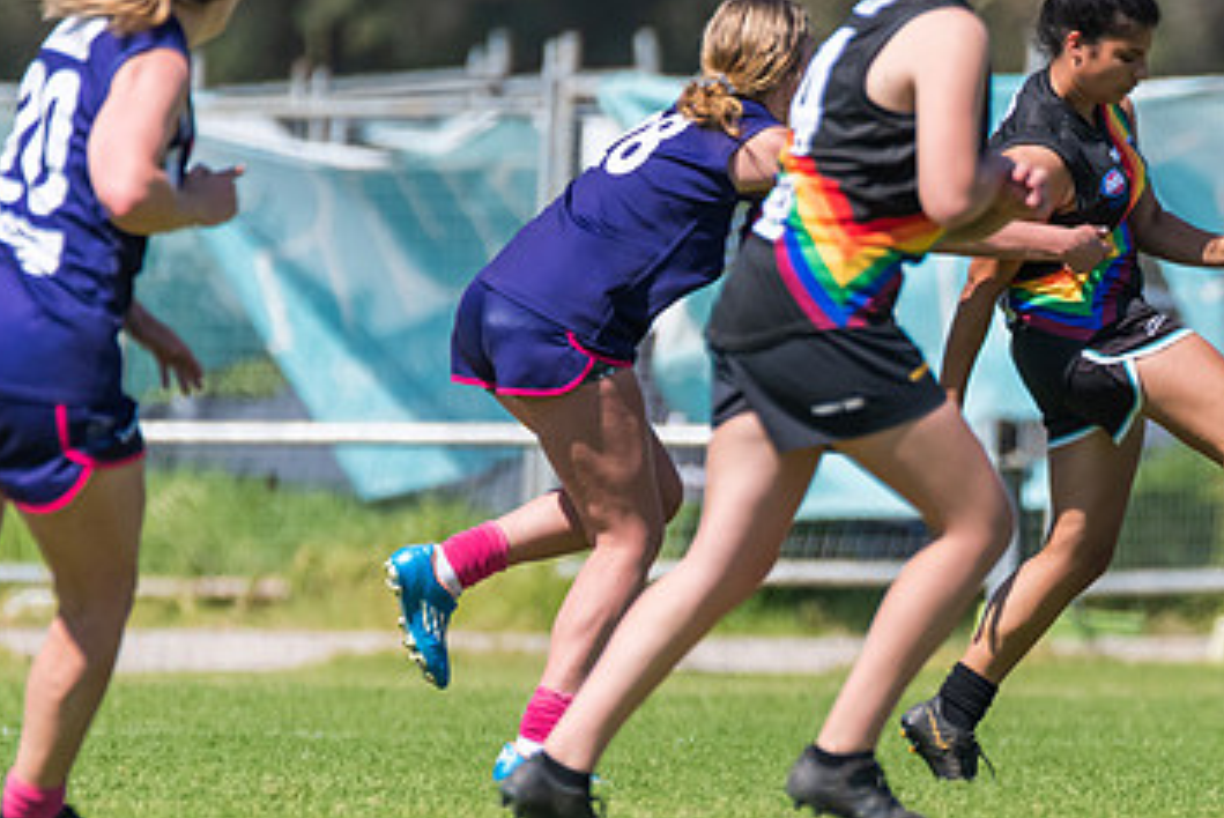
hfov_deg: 1.4
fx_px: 49816
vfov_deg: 0.9
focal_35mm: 1464
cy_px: 651
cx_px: 1277
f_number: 6.3
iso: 800
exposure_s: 1/2500
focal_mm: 600
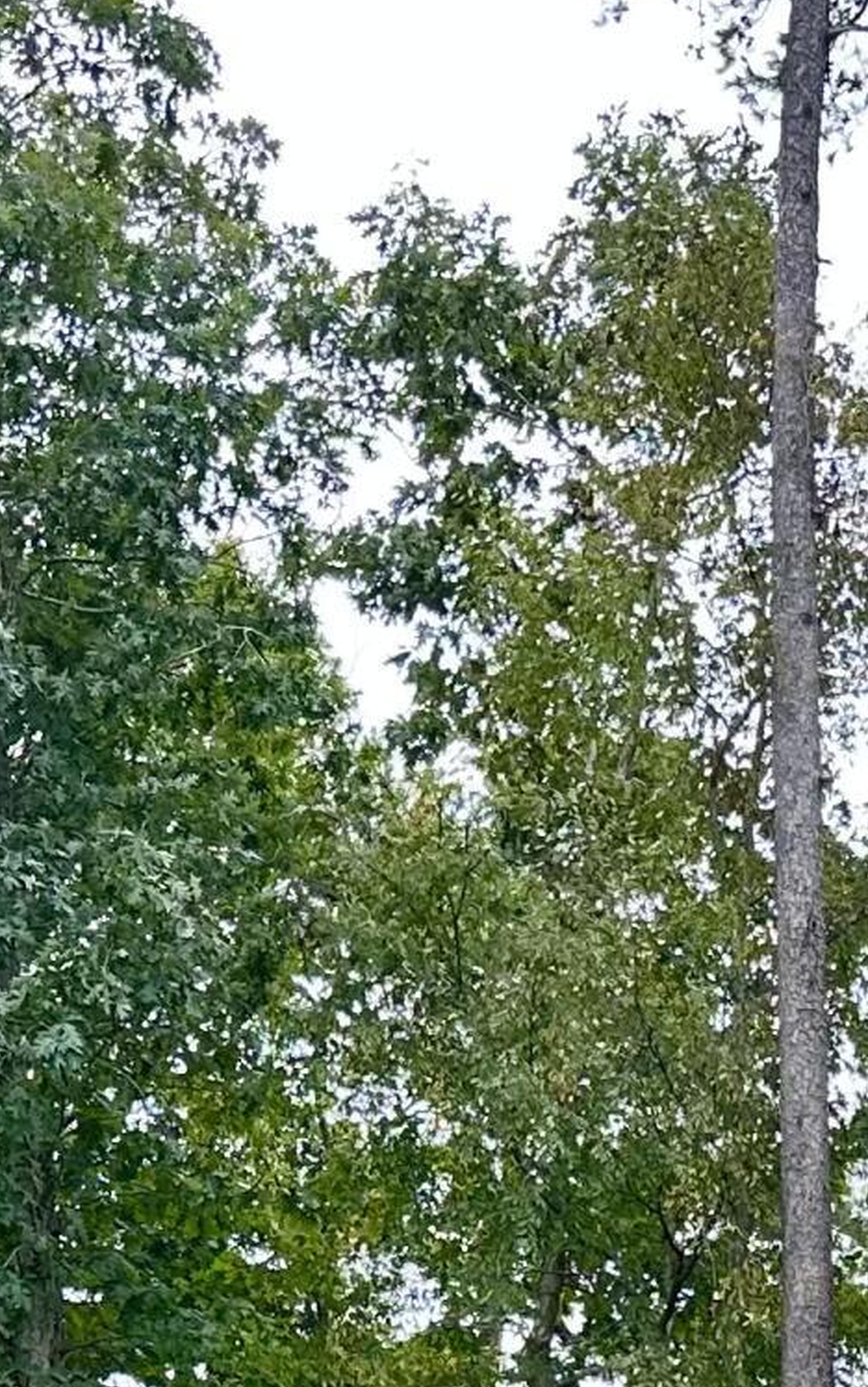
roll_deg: -1.5
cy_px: 1941
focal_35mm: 102
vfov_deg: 18.5
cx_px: 1632
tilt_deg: +5.2
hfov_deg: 11.7
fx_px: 3858
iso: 80
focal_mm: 6.86
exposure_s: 1/943
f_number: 1.78
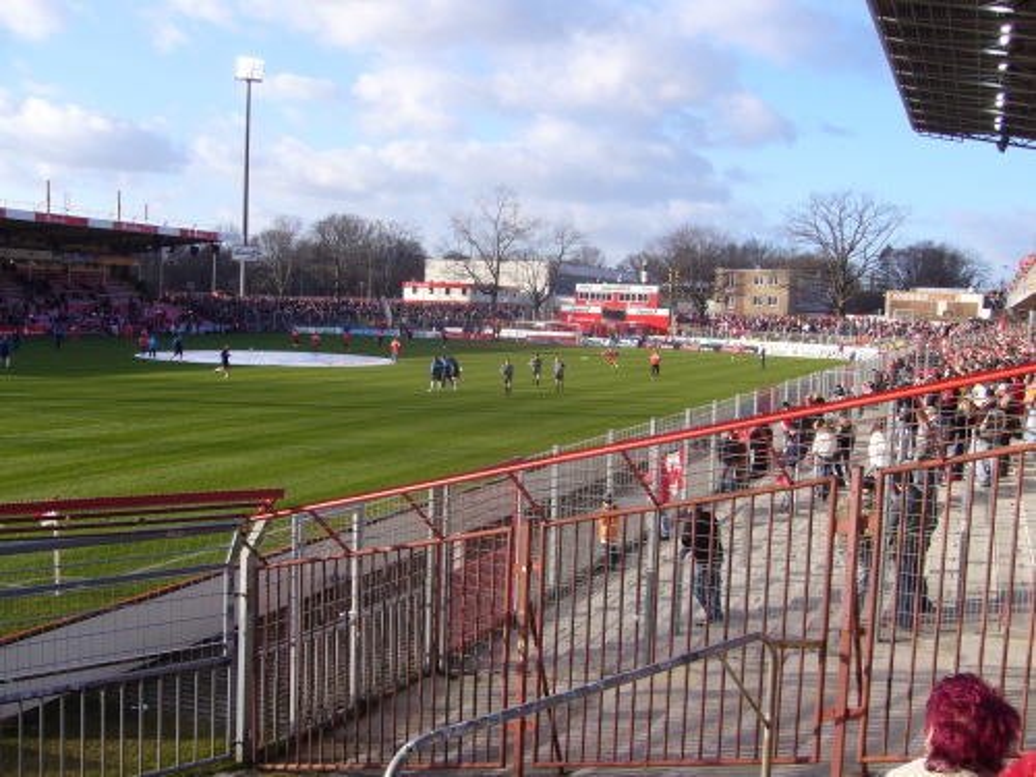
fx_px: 1047
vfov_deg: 40.7
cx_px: 518
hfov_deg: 52.6
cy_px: 388
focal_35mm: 35
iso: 80
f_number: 5.6
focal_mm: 5.8
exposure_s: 1/125
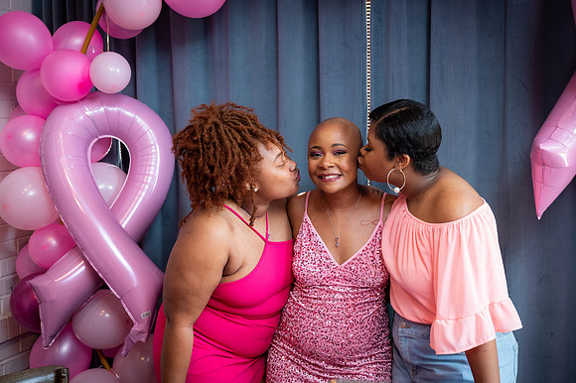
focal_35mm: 48
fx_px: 774
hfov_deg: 40.7
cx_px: 321
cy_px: 162
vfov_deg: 27.8
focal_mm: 42
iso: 1600
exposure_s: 1/200
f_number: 4.5
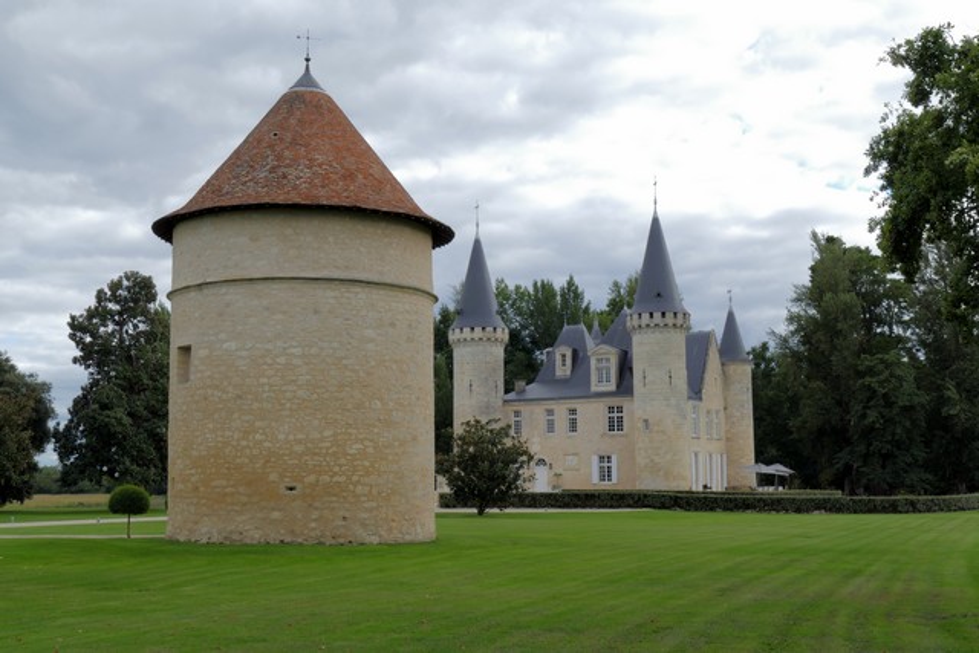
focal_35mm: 50
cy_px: 326
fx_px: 1360
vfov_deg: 27.0
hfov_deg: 39.6
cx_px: 490
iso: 125
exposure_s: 1/160
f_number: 7.1
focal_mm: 18.17
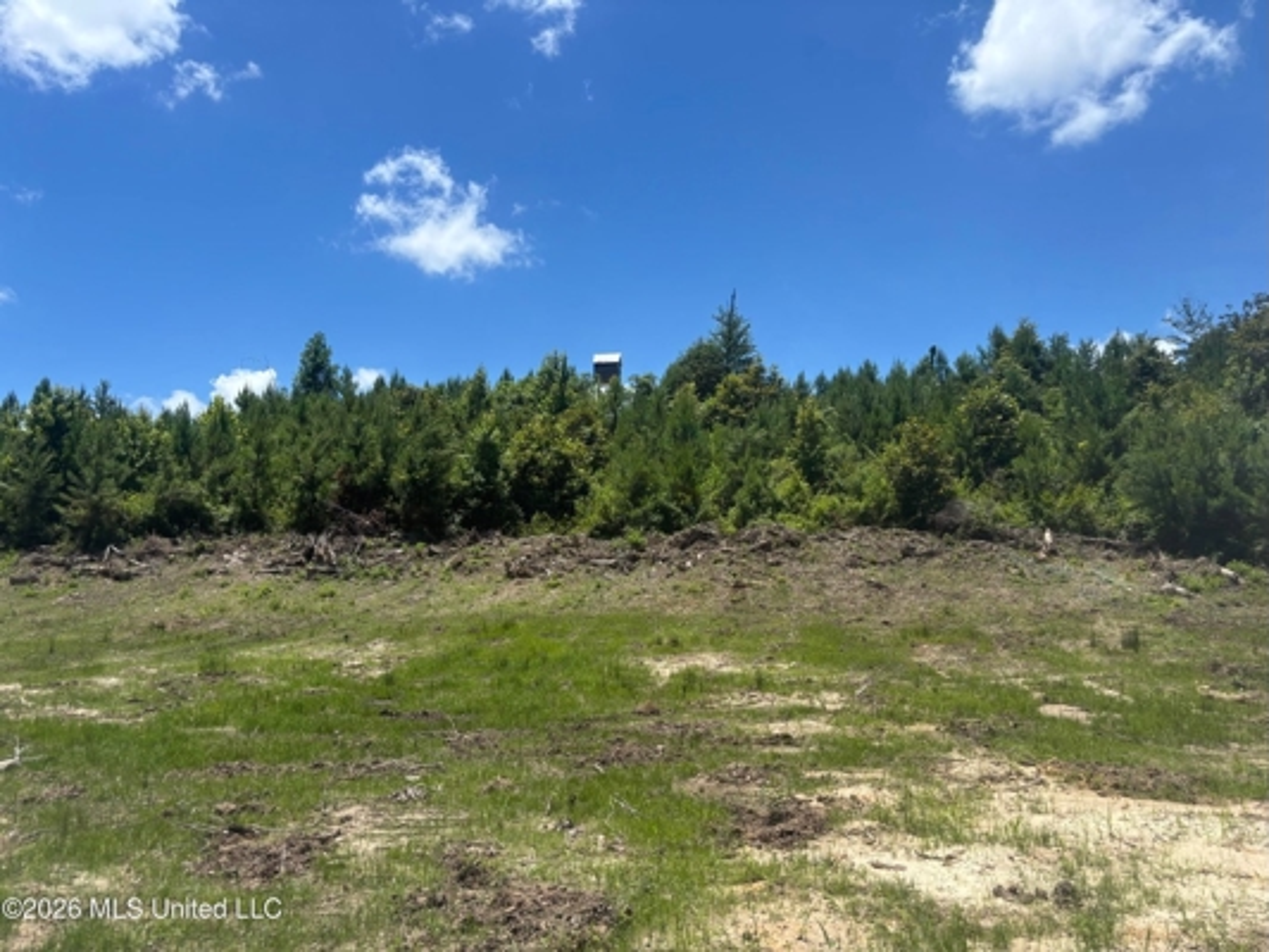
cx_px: 634
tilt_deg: +6.6
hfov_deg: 67.3
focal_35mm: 26
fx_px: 953
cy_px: 476
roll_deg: +0.6
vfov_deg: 53.1
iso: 50
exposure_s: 1/3311
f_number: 1.6
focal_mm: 5.96
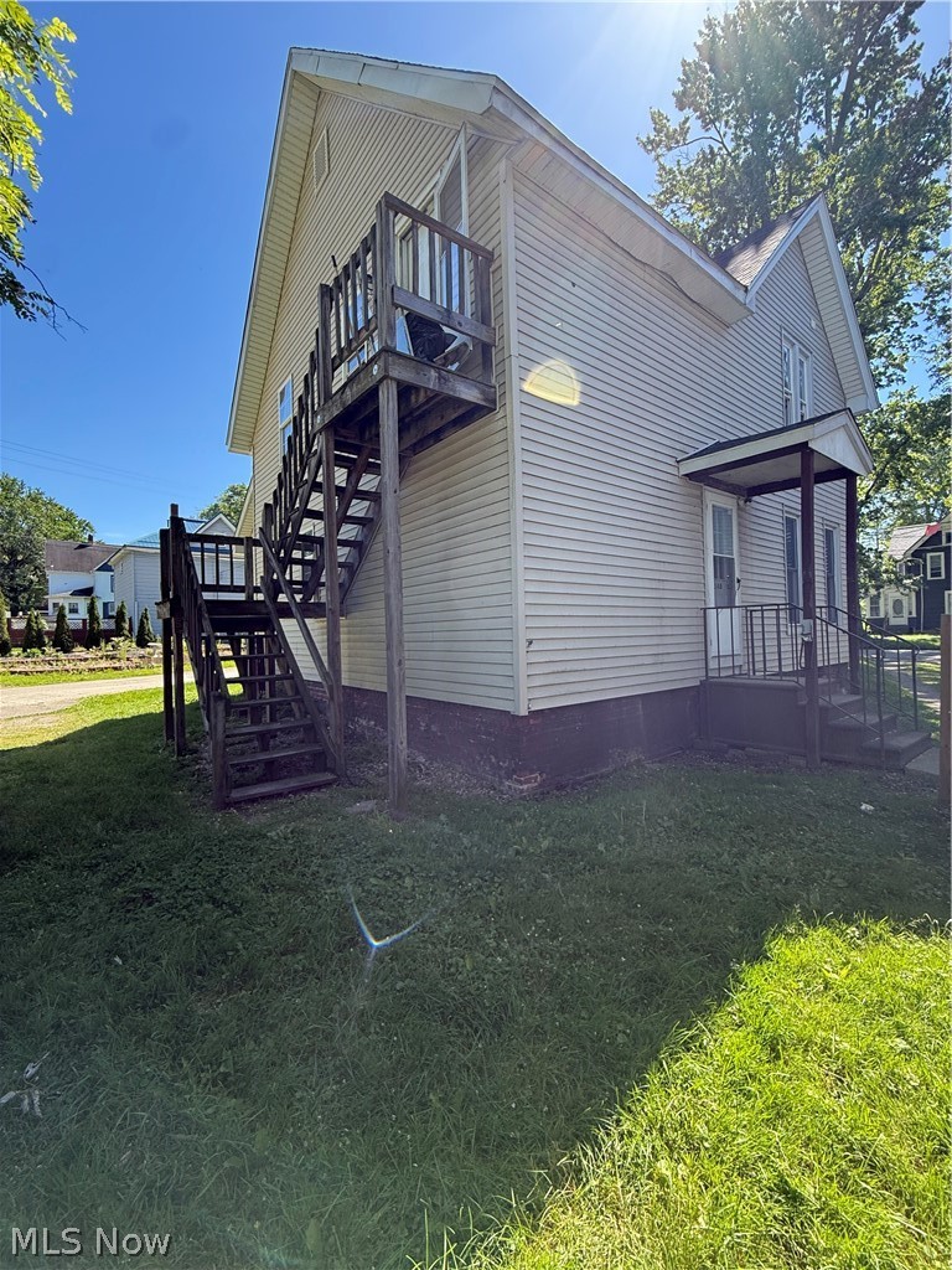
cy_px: 635
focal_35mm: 14
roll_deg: +0.8
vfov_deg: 102.1
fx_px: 513
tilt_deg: +0.4
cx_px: 476
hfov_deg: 85.7
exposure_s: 1/413
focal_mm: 2.22
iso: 50
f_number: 2.2
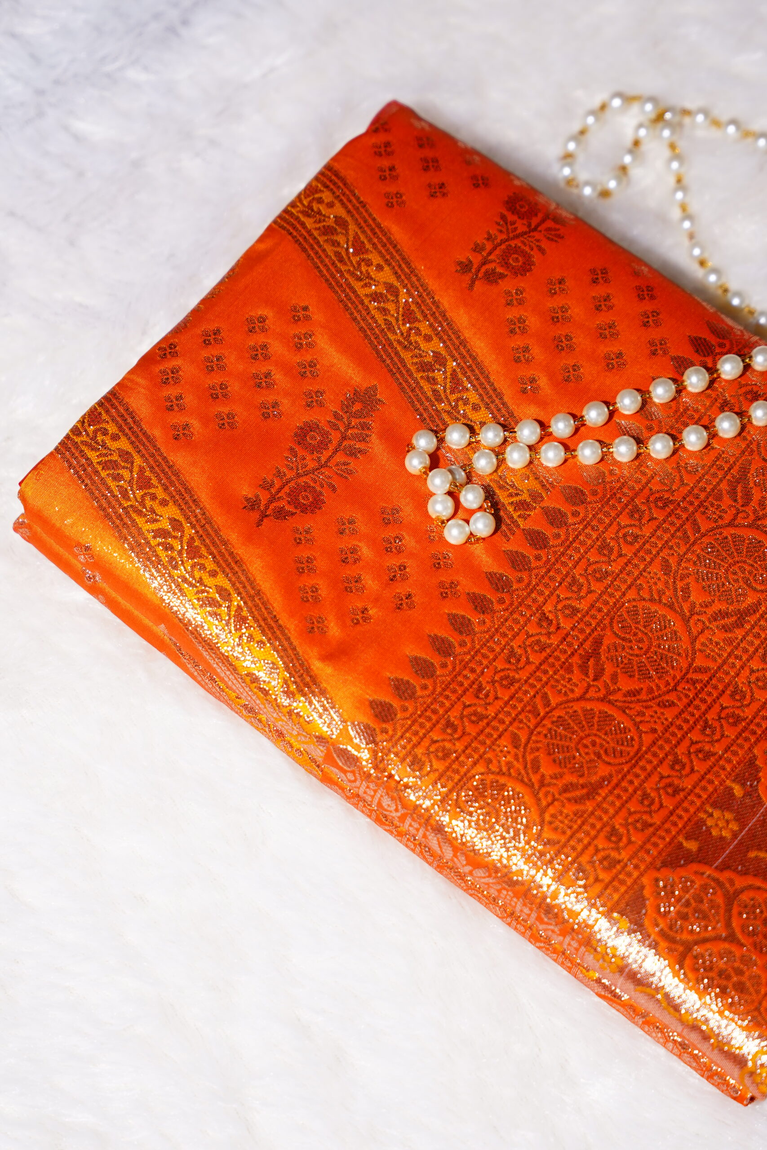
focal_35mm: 105
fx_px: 3355
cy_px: 575
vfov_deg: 19.5
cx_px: 384
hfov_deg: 13.0
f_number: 2.8
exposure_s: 1/200
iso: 320
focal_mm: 70
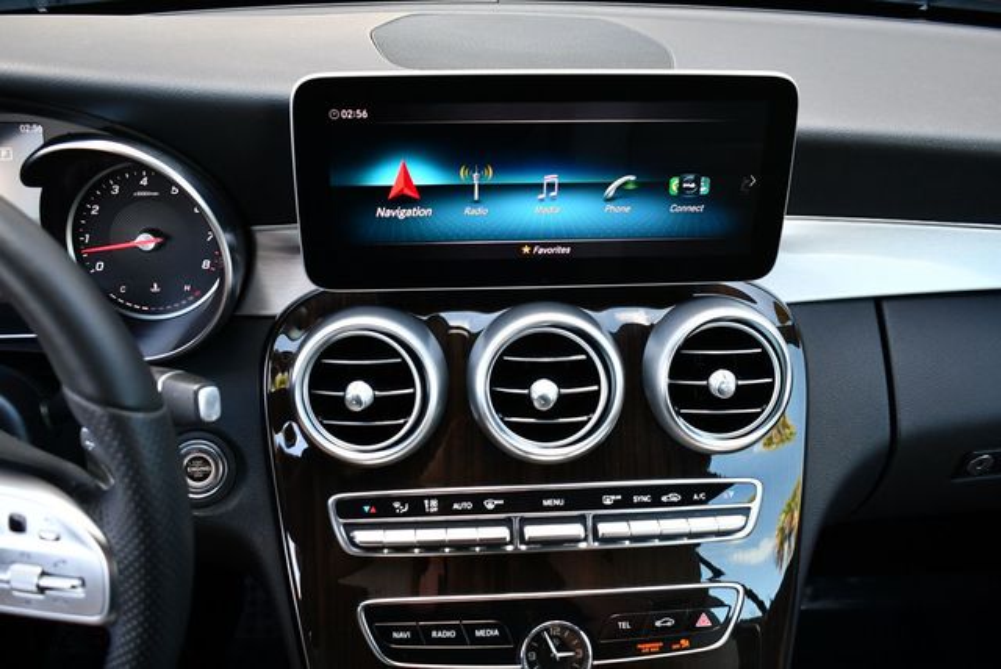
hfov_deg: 53.1
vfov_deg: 36.9
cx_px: 500
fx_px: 1002
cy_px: 334
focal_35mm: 36
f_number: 3.5
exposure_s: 1/200
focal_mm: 18
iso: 800
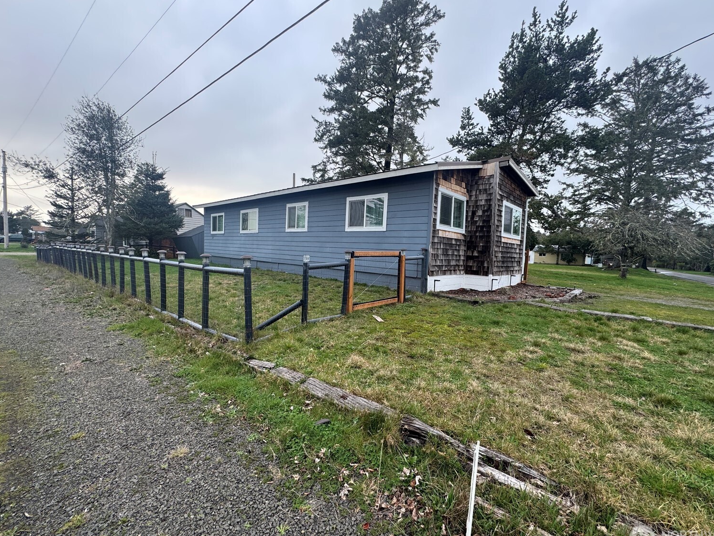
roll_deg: -3.0
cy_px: 270
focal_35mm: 15
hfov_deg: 98.1
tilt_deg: -3.2
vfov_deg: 81.8
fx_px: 309
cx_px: 371
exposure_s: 1/116
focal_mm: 2.22
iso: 40
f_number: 2.2
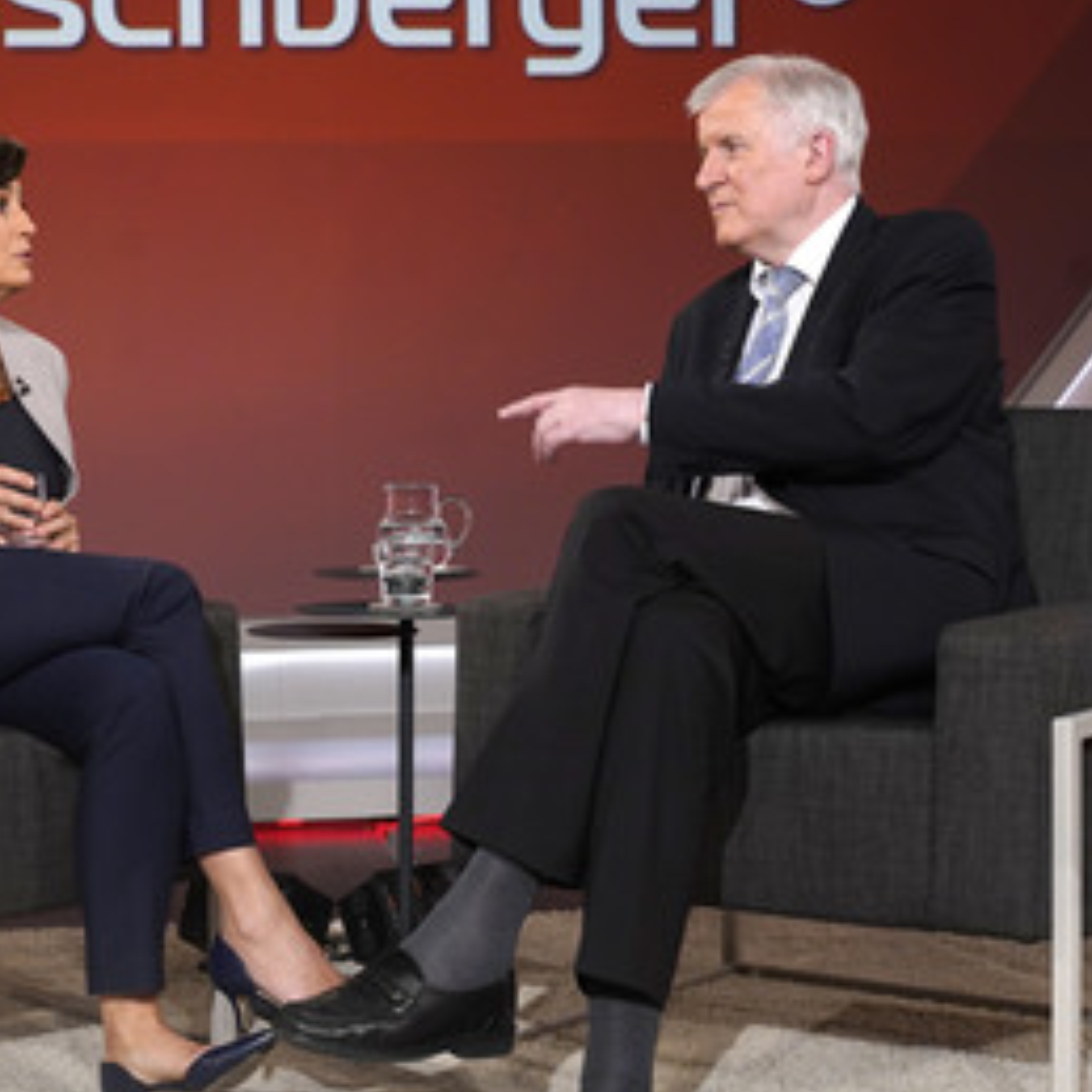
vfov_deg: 23.4
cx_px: 293
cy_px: 514
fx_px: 2641
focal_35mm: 74
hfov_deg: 23.2
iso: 1600
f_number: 5.6
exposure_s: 1/125
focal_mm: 50
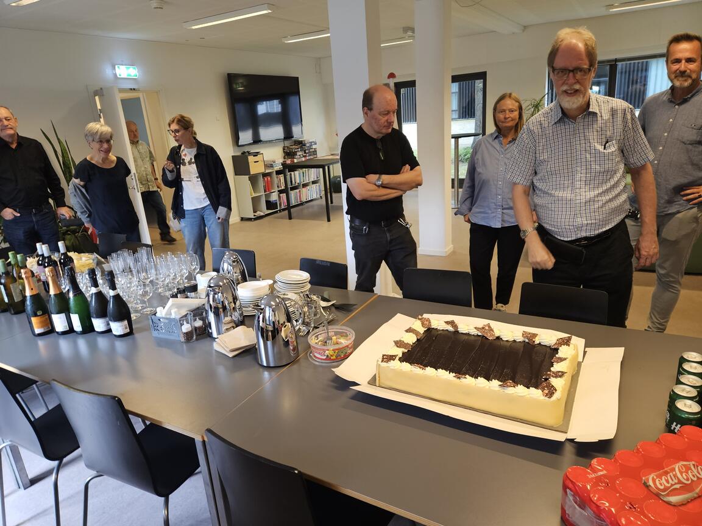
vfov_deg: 58.9
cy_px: 263
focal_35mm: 23
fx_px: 466
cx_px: 351
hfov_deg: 73.9
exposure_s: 1/100
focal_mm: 5.4
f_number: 1.8
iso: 250
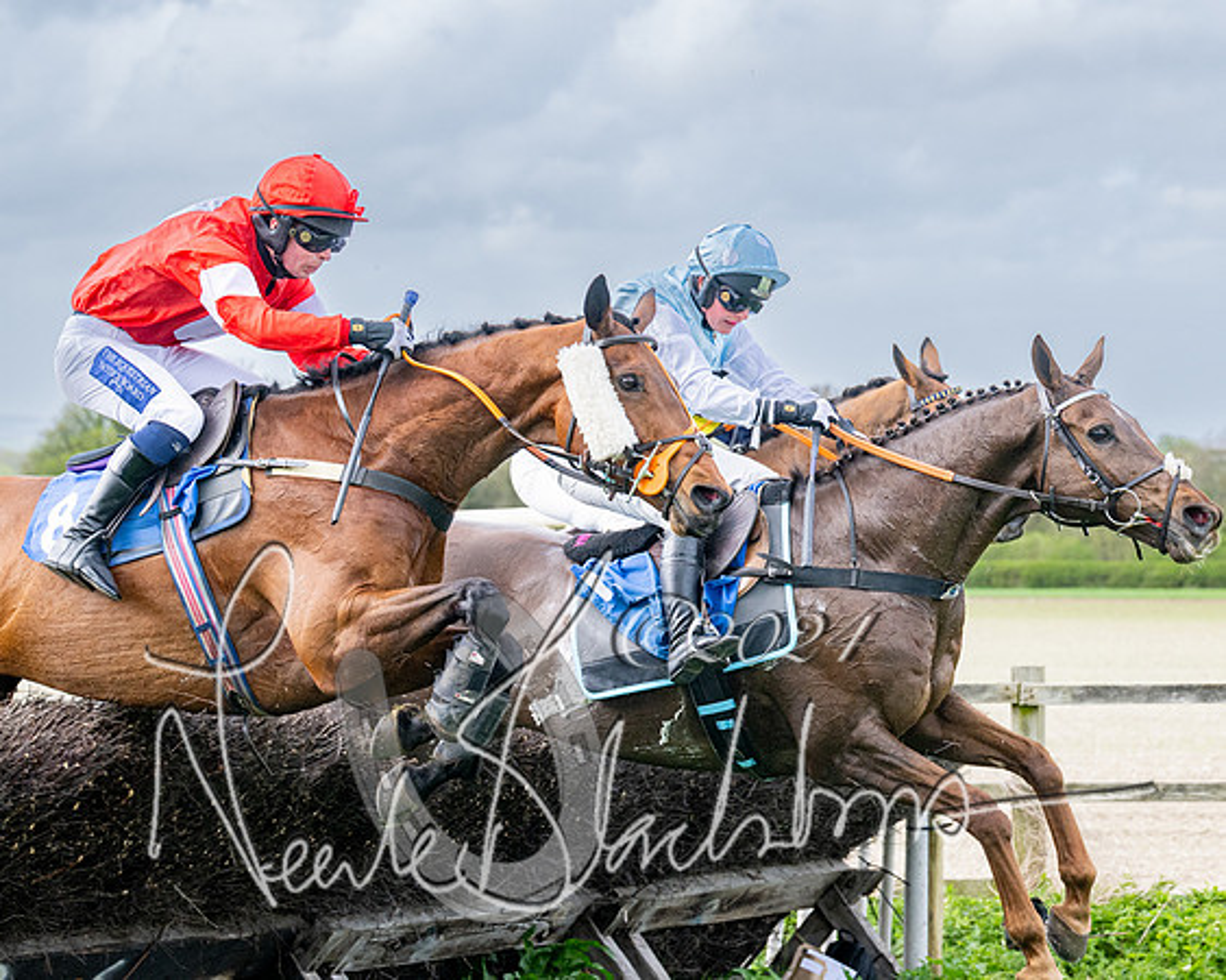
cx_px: 696
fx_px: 4291
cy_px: 490
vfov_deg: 13.0
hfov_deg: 16.3
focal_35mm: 118
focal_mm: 70
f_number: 4
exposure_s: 1/1600
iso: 400
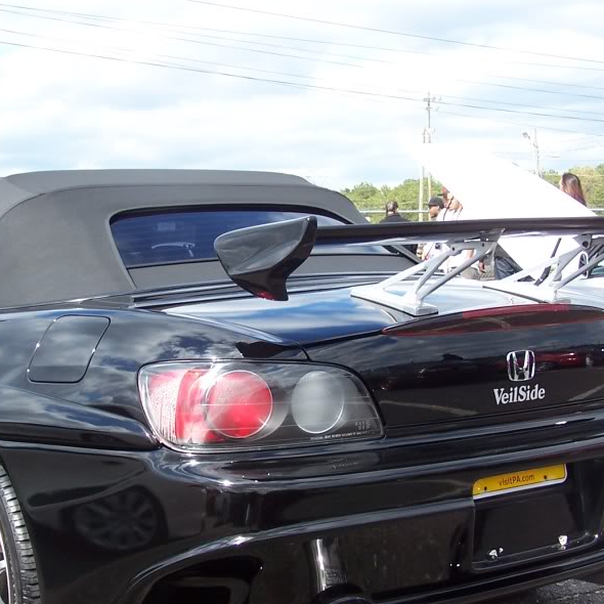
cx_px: 217
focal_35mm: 66
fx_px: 1303
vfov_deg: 26.1
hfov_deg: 26.0
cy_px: 356
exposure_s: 1/500
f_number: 2.8
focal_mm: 7.1
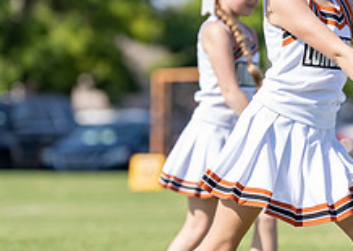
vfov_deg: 3.7
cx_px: 296
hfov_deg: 5.3
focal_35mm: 383
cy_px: 102
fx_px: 3834
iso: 125
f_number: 2.8
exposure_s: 1/1250
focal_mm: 135
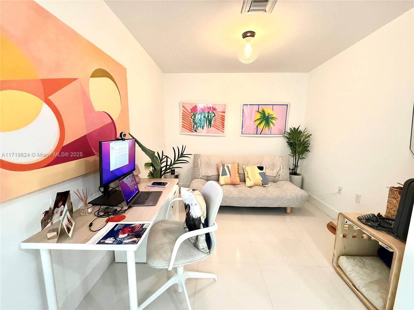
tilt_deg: -8.0
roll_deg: -0.3
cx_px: 207
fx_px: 167
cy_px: 155
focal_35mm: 14
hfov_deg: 102.1
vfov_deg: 85.7
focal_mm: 2.22
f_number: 2.2
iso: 500
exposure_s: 1/60
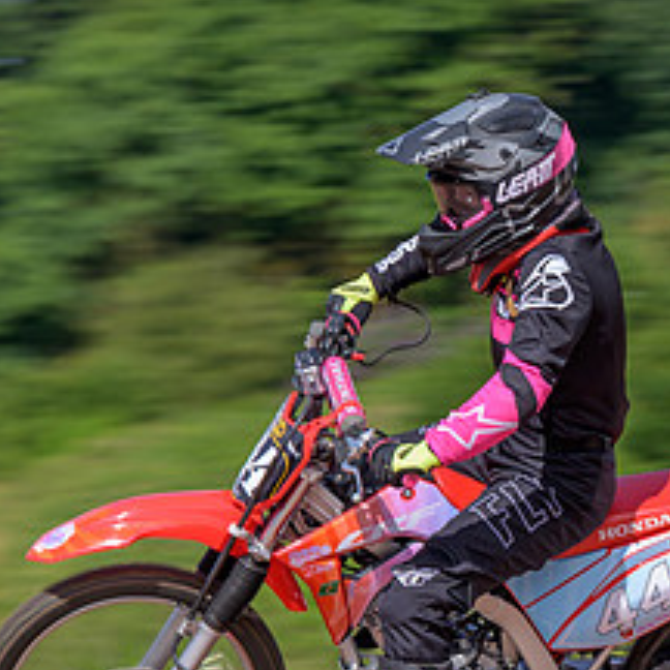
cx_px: 323
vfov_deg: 4.5
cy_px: 347
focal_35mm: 392
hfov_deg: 4.5
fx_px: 8584
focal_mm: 115
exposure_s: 1/160
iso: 64
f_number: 8
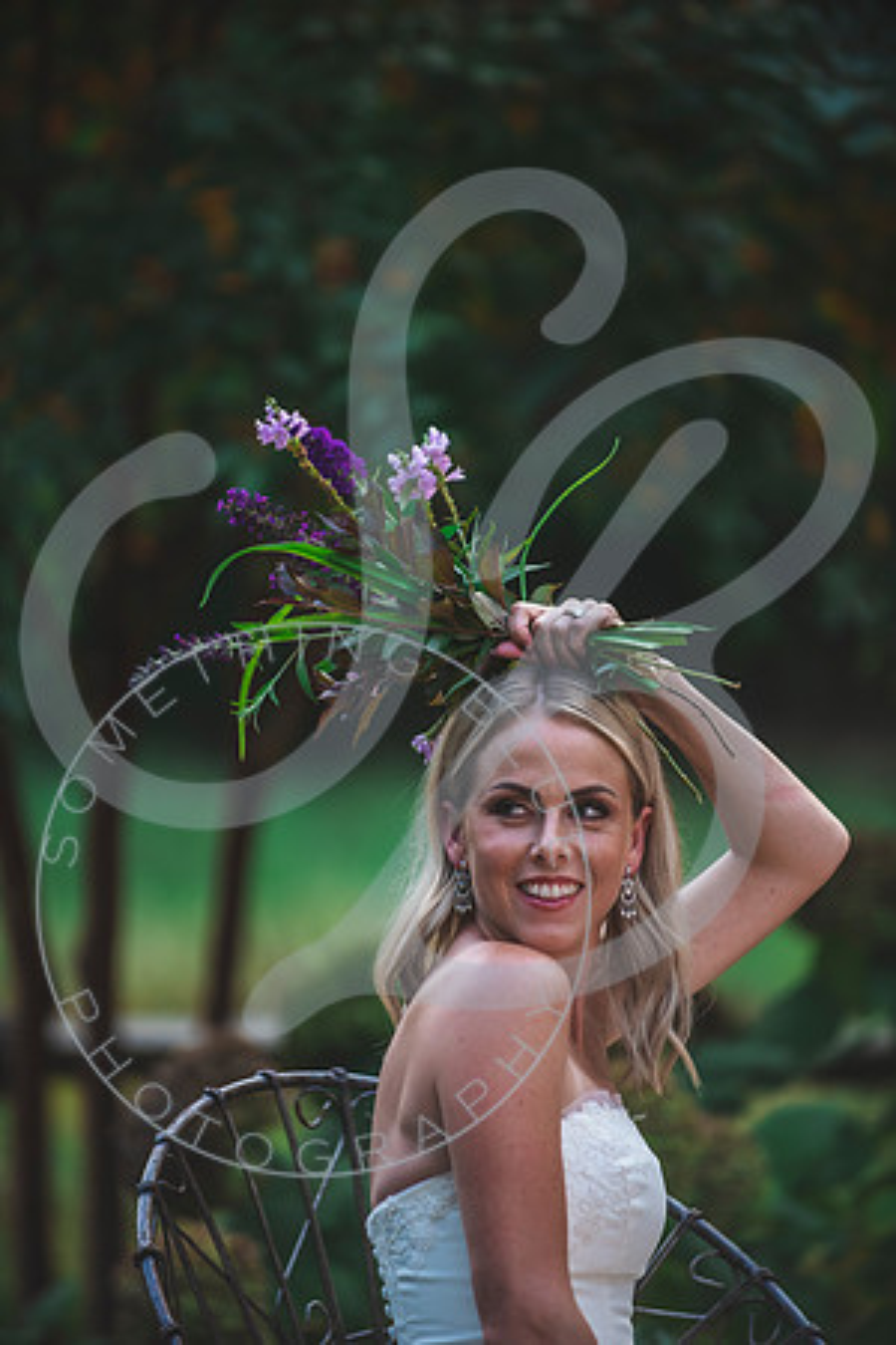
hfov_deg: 6.9
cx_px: 448
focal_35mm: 200
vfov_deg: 10.3
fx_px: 7466
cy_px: 672
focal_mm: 200
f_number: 2.8
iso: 500
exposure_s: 1/400
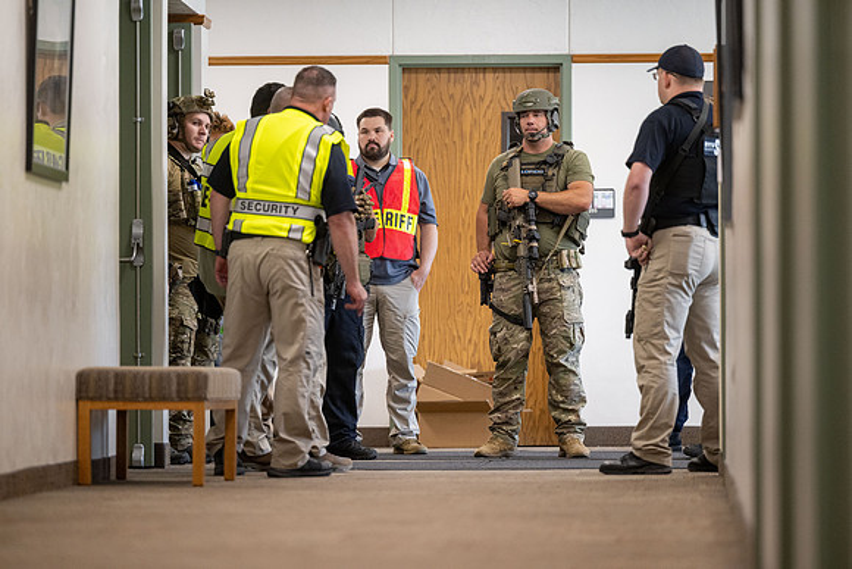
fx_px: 4734
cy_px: 284
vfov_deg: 6.9
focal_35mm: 200
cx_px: 426
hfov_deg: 10.3
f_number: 2.8
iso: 2000
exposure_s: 1/500
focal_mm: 200
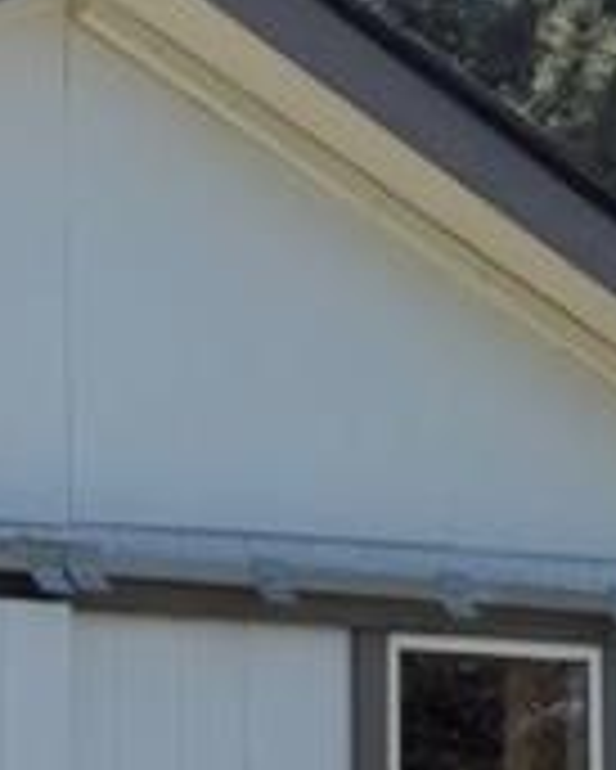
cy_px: 856
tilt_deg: +2.5
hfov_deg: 8.3
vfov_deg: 11.6
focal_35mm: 164
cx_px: -1088
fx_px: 3734
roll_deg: +0.5
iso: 80
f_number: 1.78
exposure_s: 1/4167
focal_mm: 6.76
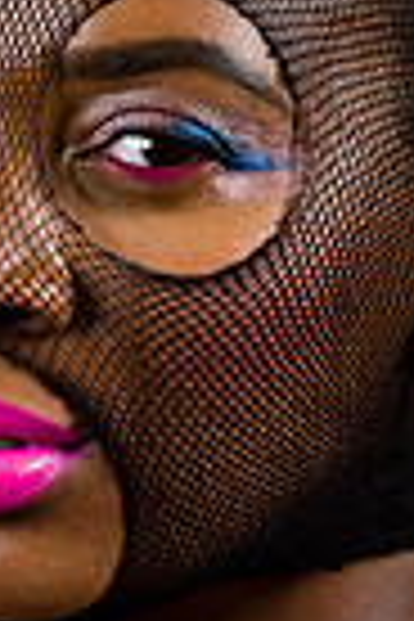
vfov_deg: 3.2
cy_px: 356
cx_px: -65
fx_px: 11246
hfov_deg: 2.1
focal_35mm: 652
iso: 200
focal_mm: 200
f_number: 5.6
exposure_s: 1/125
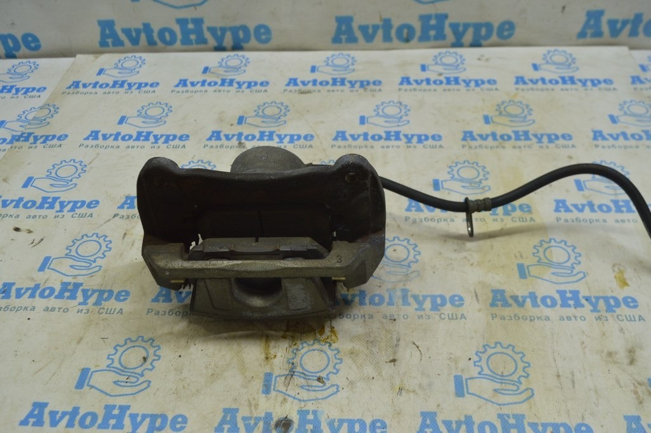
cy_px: 216
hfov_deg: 53.2
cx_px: 326
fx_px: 650
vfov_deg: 36.8
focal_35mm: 36
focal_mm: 24
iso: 400
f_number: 5.6
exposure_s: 1/40
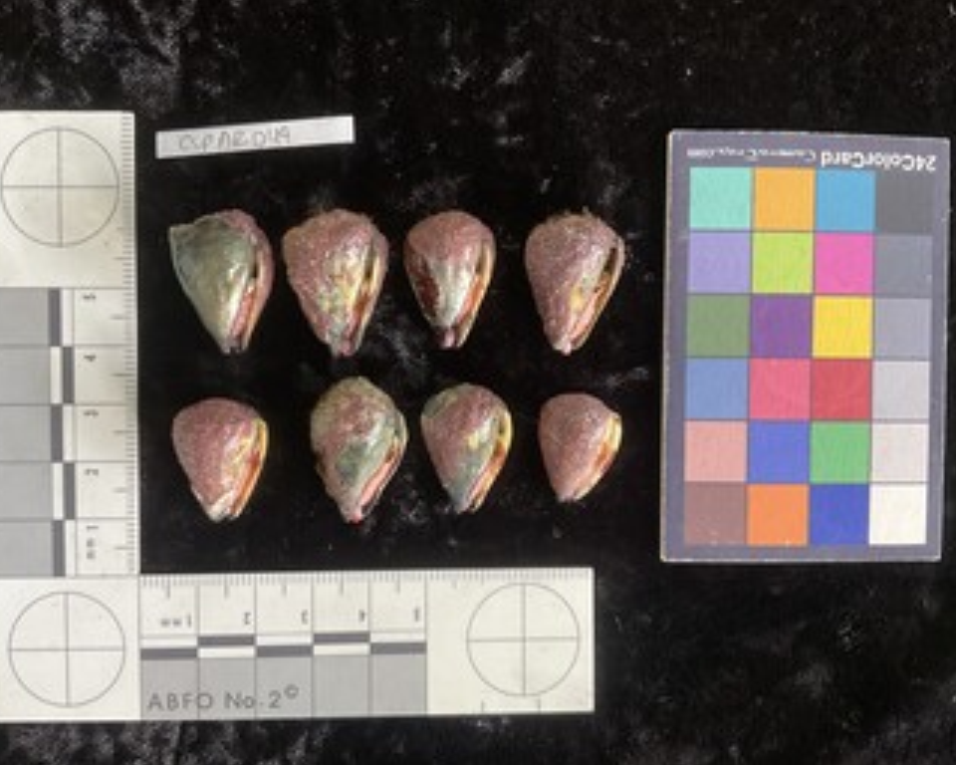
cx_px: 454
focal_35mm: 31
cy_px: 381
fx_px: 877
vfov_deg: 47.1
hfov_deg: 57.2
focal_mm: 3
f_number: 1.8
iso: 100
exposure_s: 1/60
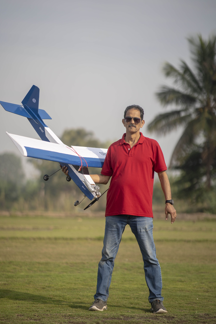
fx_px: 774
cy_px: 162
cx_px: 107
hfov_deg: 15.9
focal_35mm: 86
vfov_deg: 23.6
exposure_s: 1/3200
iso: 100
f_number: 1.4
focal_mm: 85
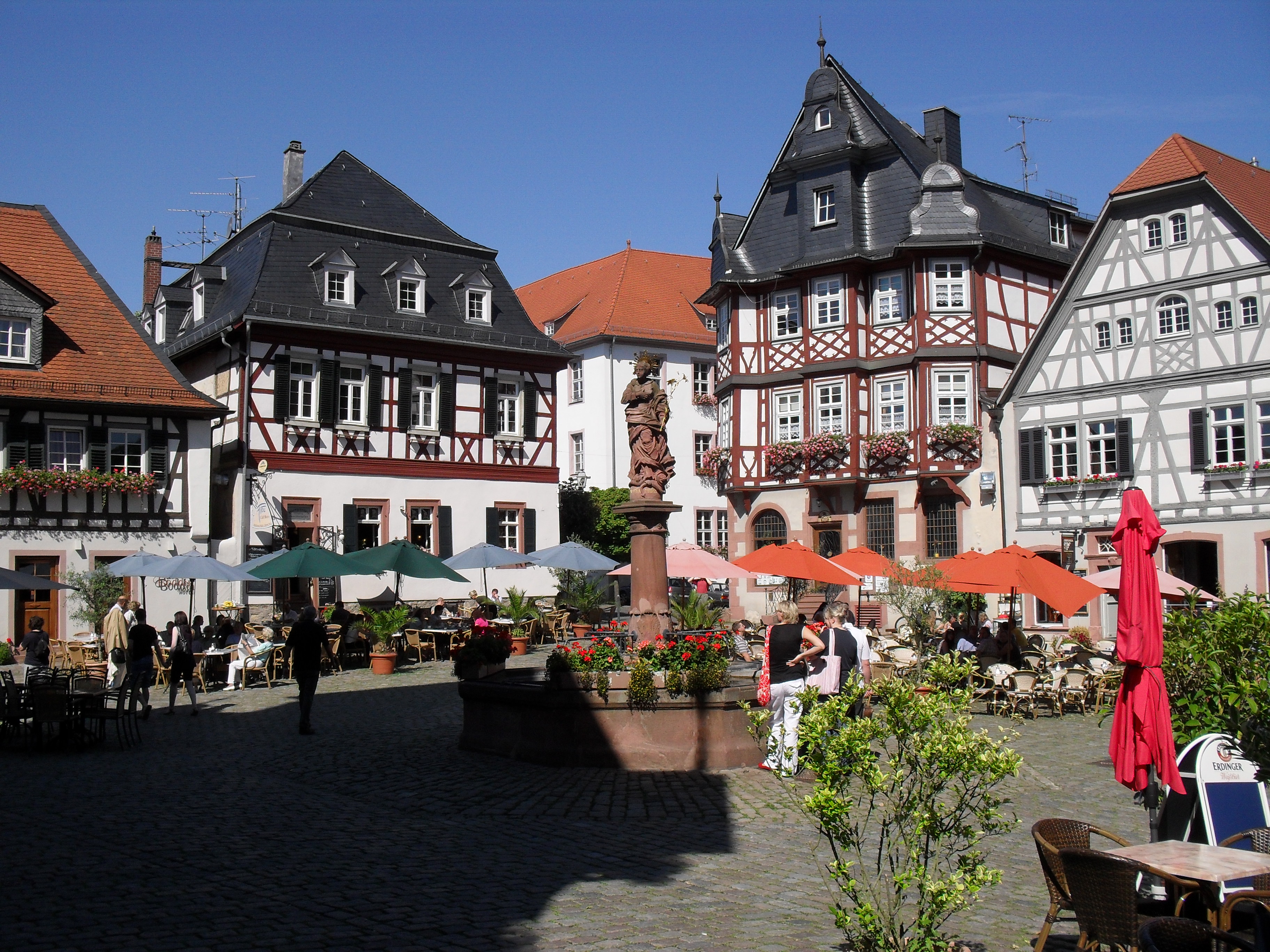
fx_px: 1284
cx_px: 635
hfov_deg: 52.6
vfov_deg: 40.7
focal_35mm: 35
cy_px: 476
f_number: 8.4
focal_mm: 6.3
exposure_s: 1/250
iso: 100
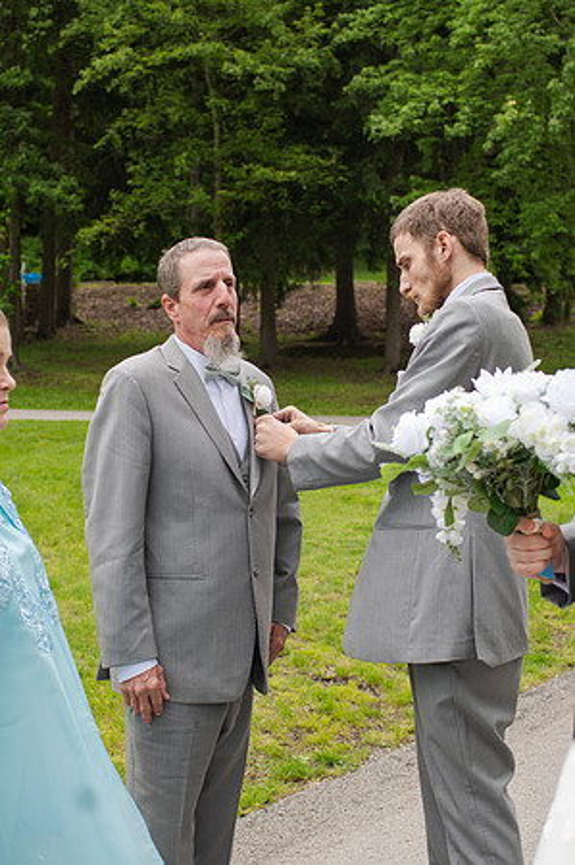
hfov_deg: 25.7
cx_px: 261
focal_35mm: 53
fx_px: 1262
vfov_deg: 37.8
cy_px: 432
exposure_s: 1/500
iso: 200
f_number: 3.5
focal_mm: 35
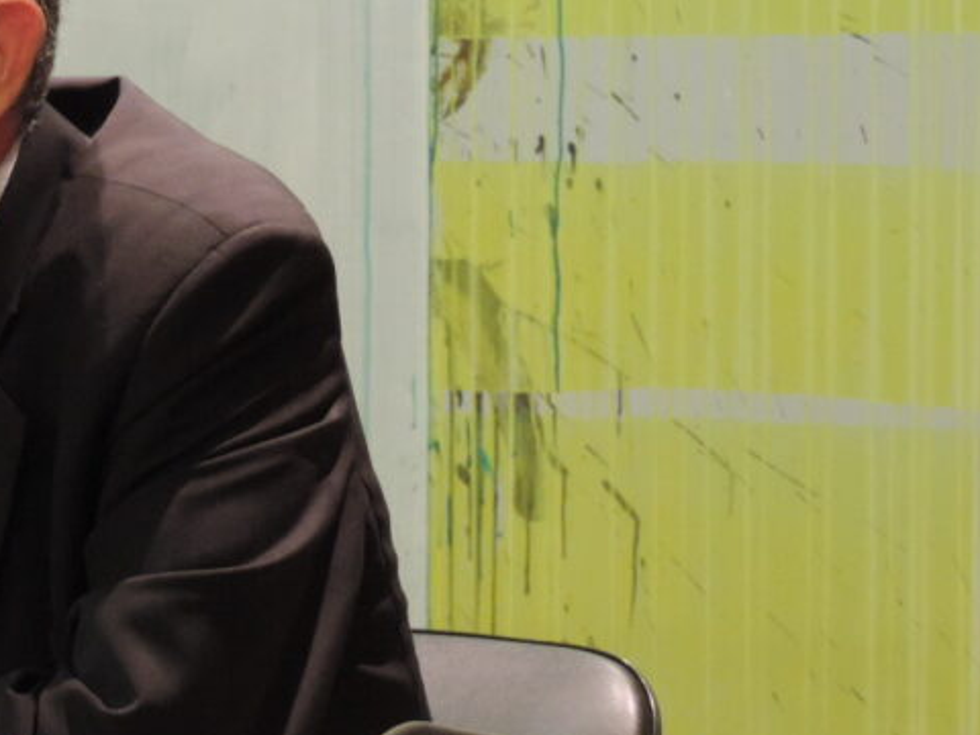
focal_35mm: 256
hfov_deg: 7.7
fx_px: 7248
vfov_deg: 5.8
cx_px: 86
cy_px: 341
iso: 800
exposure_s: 1/20
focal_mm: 21.4
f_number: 4.2
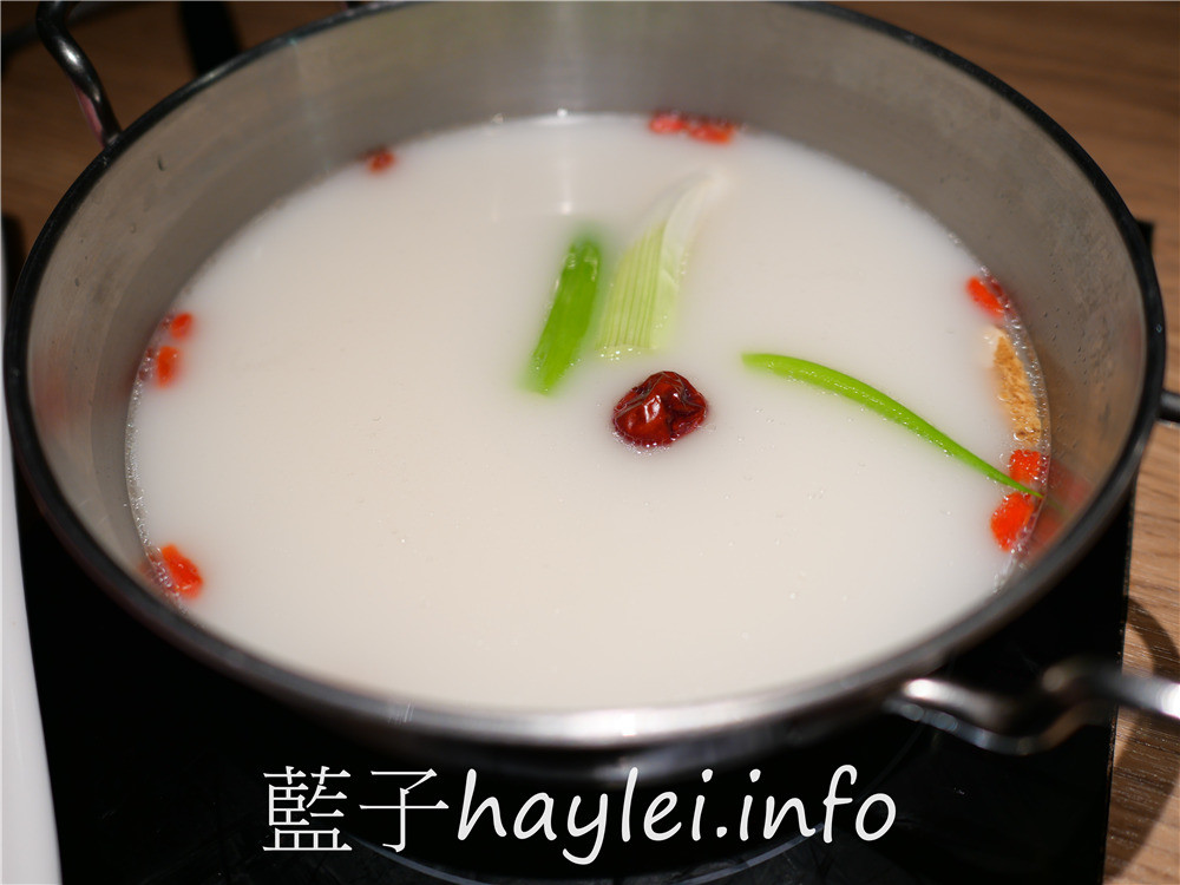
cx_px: 590
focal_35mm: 30
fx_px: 1023
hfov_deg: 60.0
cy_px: 442
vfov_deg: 46.8
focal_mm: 15
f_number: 2
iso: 200
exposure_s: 1/125
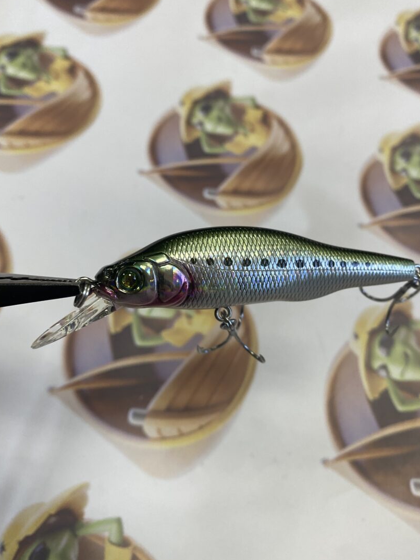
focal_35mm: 31
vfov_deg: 58.4
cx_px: 229
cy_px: 281
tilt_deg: -60.5
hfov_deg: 45.4
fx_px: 502
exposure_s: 1/120
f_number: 1.8
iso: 125
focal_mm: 4.25
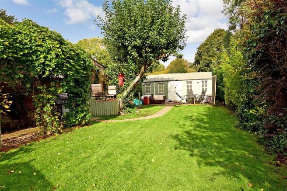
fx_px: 167
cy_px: 96
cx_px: 144
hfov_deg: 81.2
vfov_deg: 59.5
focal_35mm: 21
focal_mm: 14
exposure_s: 1/640
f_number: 7.1
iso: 400
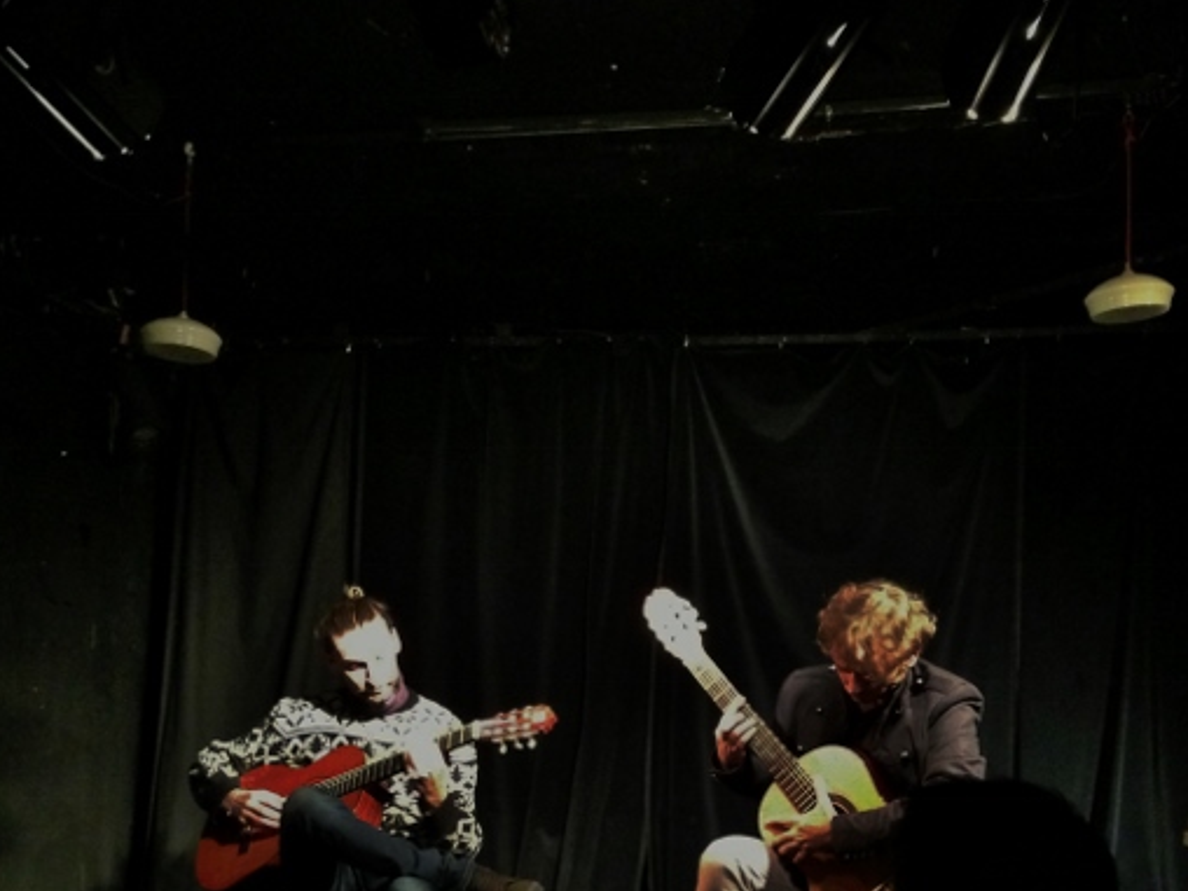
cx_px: 704
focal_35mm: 52
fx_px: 1785
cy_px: 681
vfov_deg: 27.6
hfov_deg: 36.7
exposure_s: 1/15
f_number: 2.4
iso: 800
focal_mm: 4.13
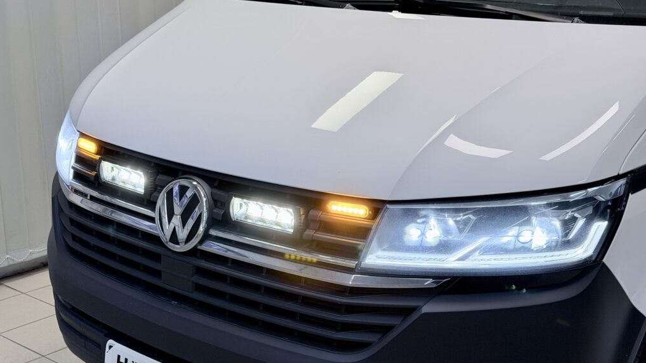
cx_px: 326
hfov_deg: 39.2
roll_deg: -0.3
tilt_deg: -17.3
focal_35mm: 53
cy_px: 229
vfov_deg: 22.6
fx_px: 908
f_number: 1.78
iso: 50
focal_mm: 6.76
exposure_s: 1/149
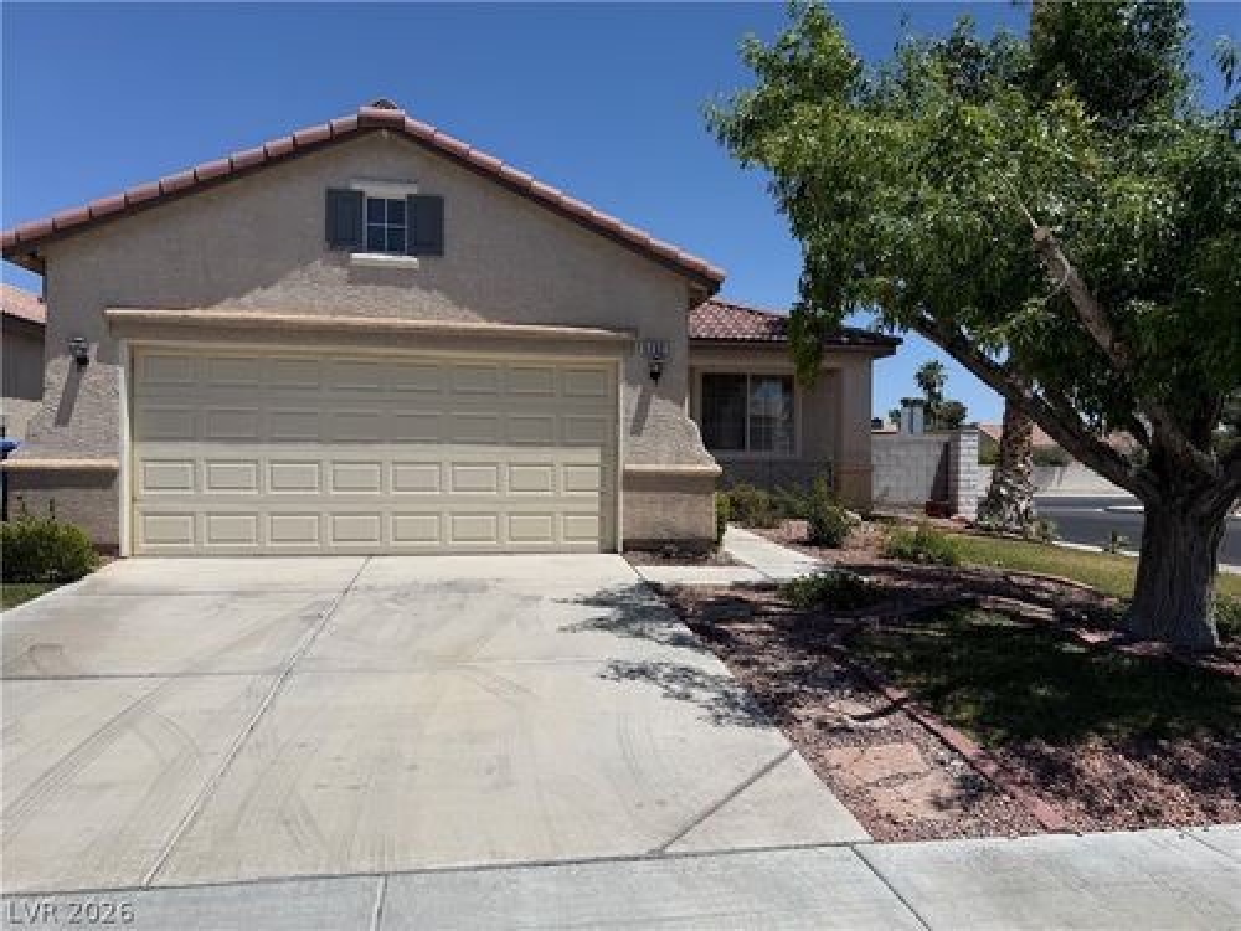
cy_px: 466
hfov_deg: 71.6
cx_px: 620
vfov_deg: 56.8
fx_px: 860
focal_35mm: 24
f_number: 1.78
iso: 80
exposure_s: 1/9091
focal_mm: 6.76
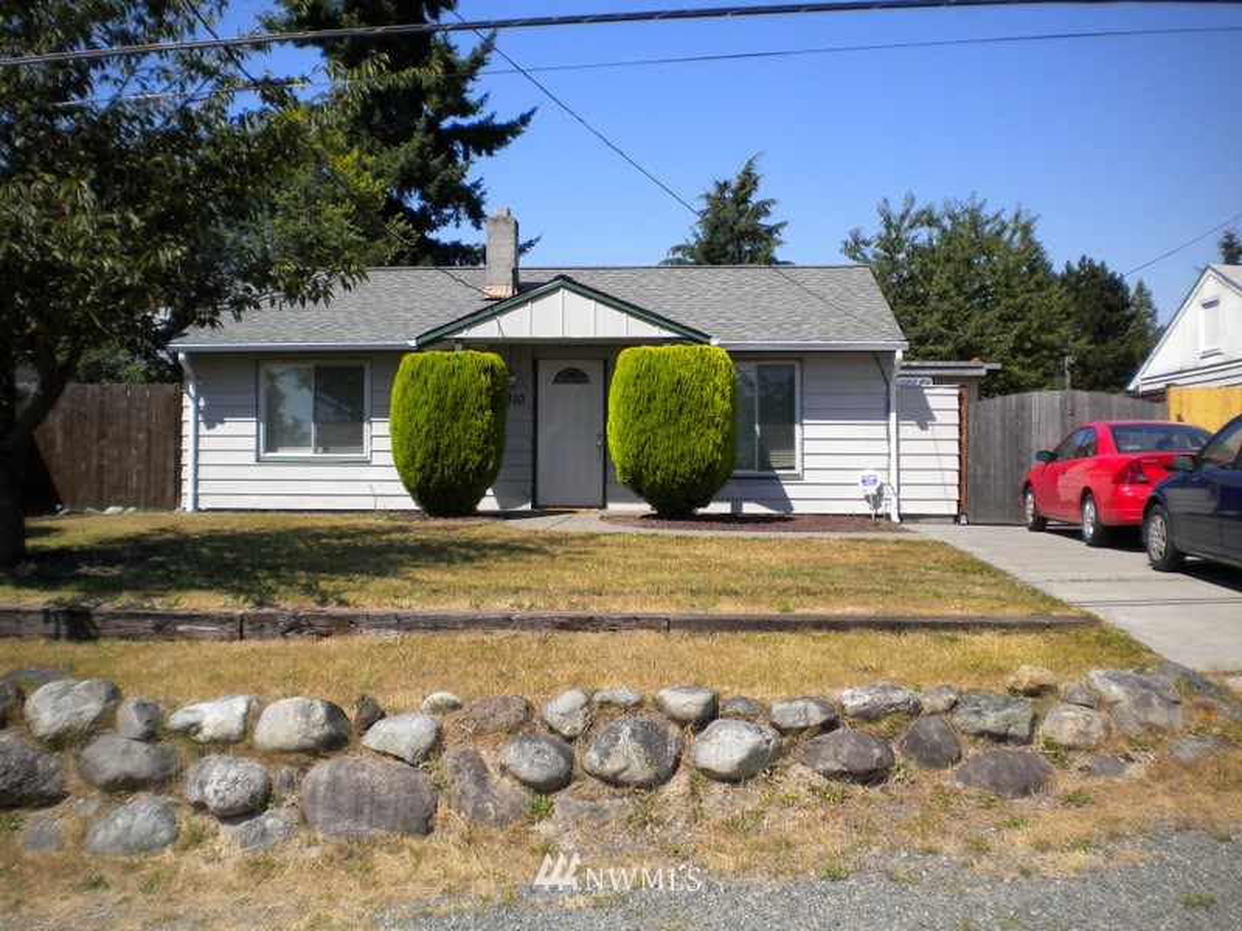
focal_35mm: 35
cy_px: 466
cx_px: 621
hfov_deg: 52.6
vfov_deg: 40.7
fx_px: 1256
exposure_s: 1/624
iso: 80
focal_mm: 6.3
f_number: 4.6
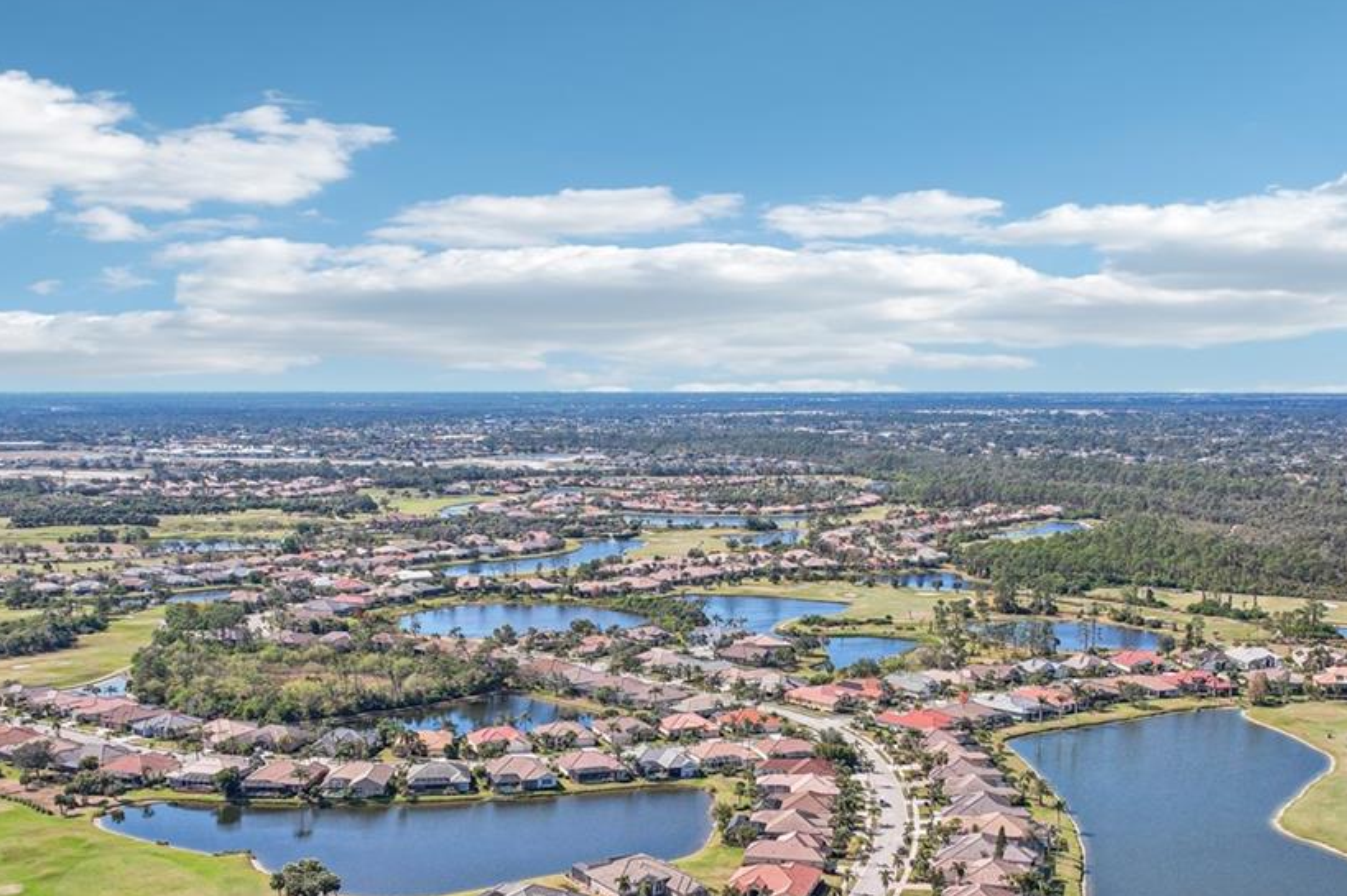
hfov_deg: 45.4
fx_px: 1608
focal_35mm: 43
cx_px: 704
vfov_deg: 30.6
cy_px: 672
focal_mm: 8.4
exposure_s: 1/2500
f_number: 2.8
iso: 130
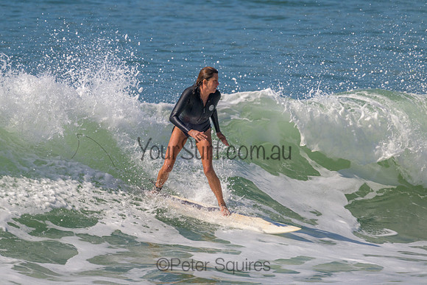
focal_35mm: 892
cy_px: 126
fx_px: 10580
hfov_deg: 2.3
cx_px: 189
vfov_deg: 1.5
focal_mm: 800
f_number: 11
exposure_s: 1/1000
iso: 250
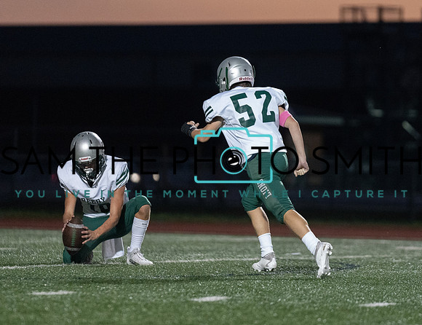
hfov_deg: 6.3
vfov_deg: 4.8
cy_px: 128
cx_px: 283
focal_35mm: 313
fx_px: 3856
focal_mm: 200
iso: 10000
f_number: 2.8
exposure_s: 1/1000
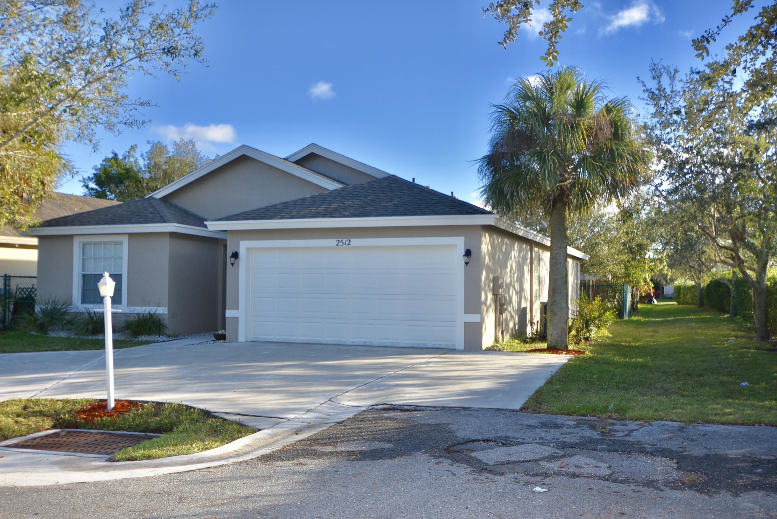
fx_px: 712
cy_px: 260
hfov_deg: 57.2
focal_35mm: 33
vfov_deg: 40.0
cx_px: 388
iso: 100
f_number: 6.3
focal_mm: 22
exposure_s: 1/160
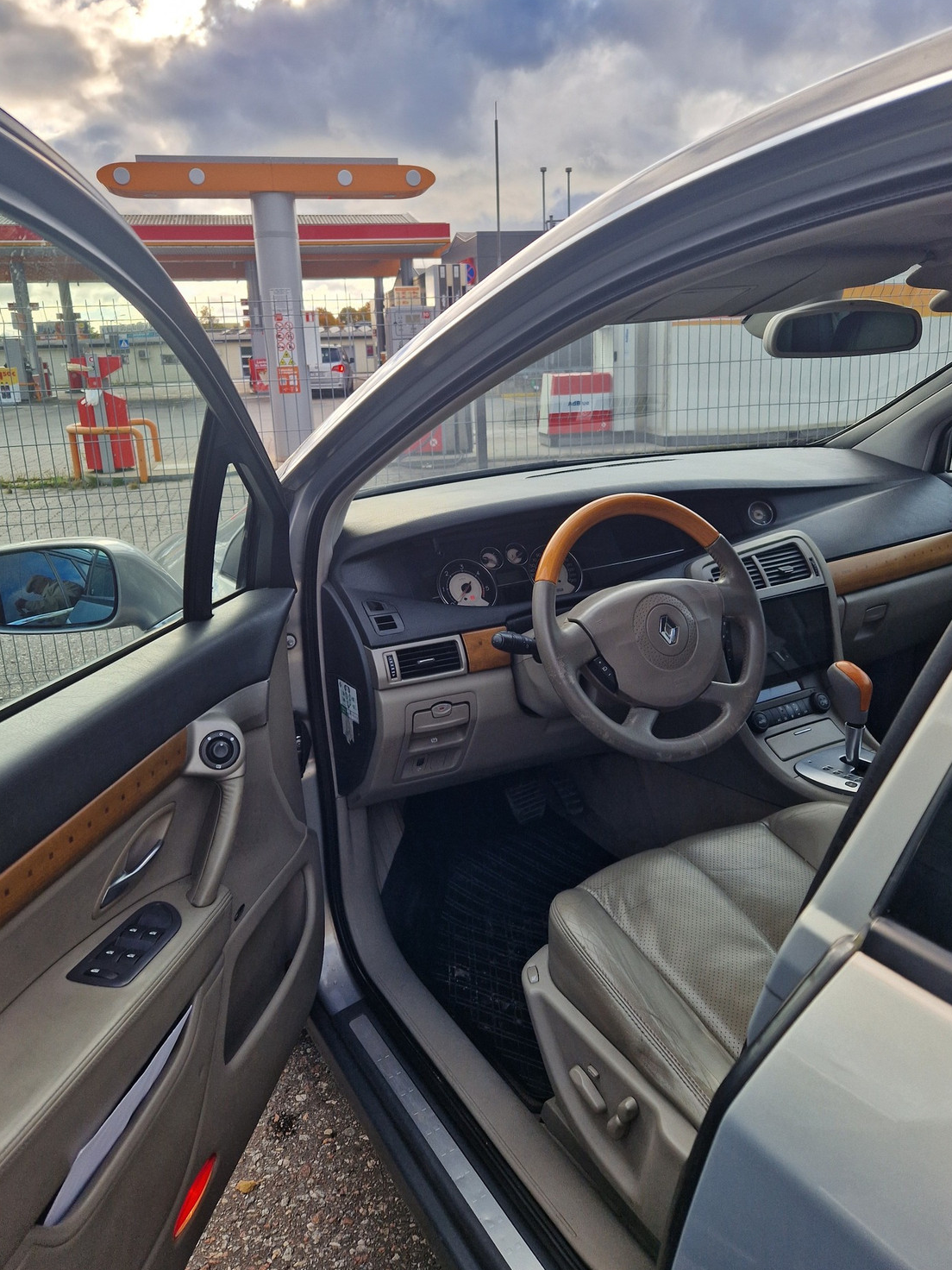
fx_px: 917
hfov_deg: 54.9
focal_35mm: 25
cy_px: 592
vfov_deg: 69.3
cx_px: 473
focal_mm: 5.4
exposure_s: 1/602
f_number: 1.8
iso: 50
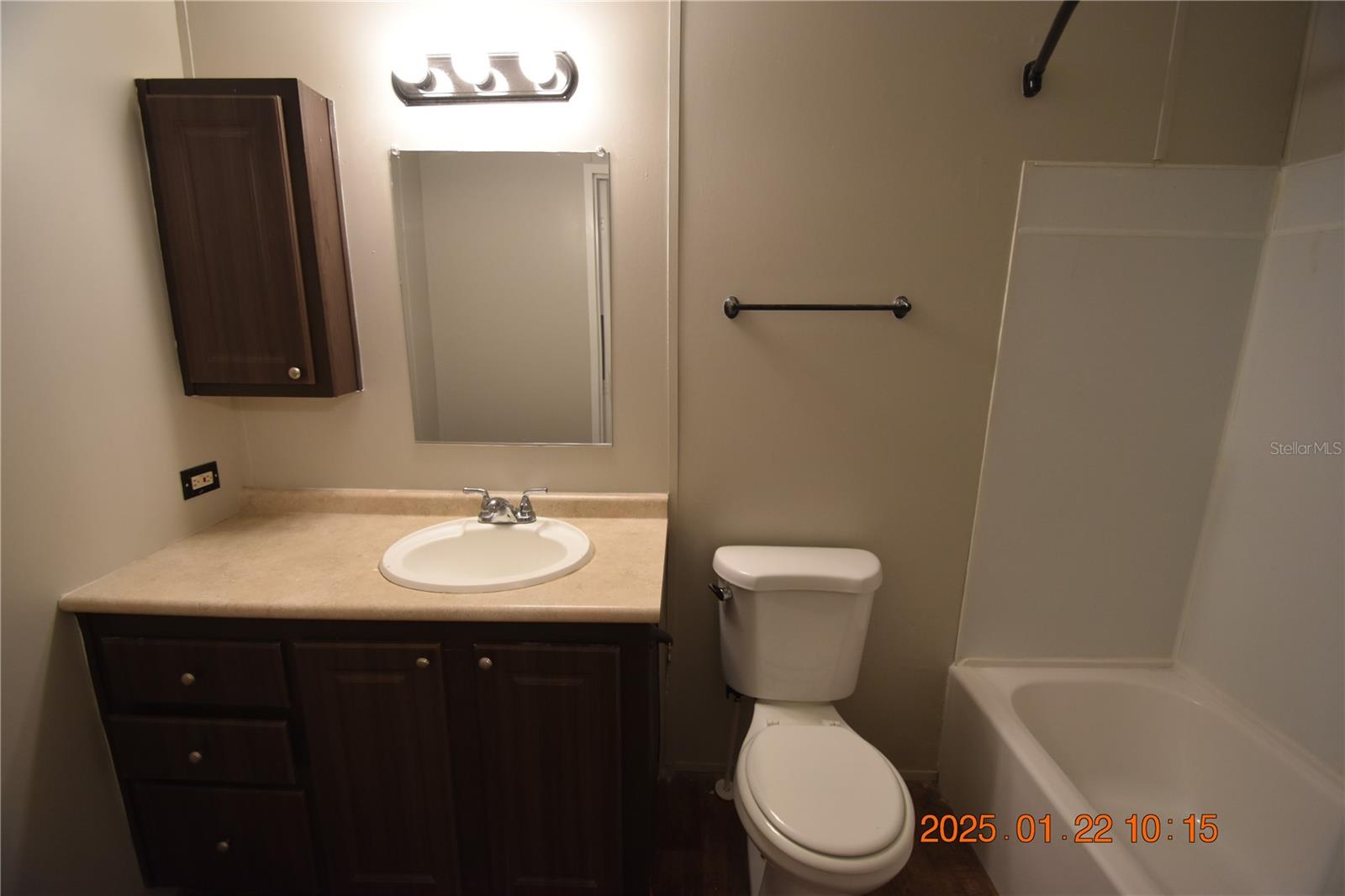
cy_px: 448
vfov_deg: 77.3
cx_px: 672
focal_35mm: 15
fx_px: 560
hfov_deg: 100.4
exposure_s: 1/60
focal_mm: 10
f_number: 3.5
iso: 800
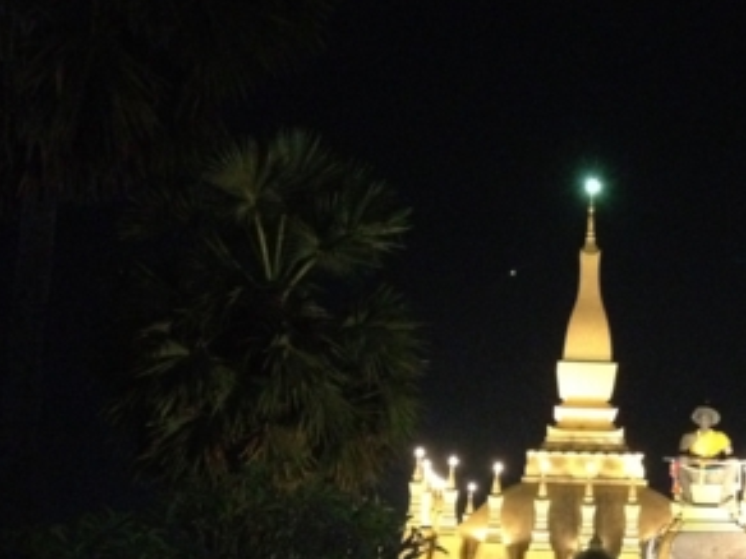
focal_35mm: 72
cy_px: 429
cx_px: 669
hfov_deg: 26.2
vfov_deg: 20.3
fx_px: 1552
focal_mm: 4.28
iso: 800
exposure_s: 1/15
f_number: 2.4
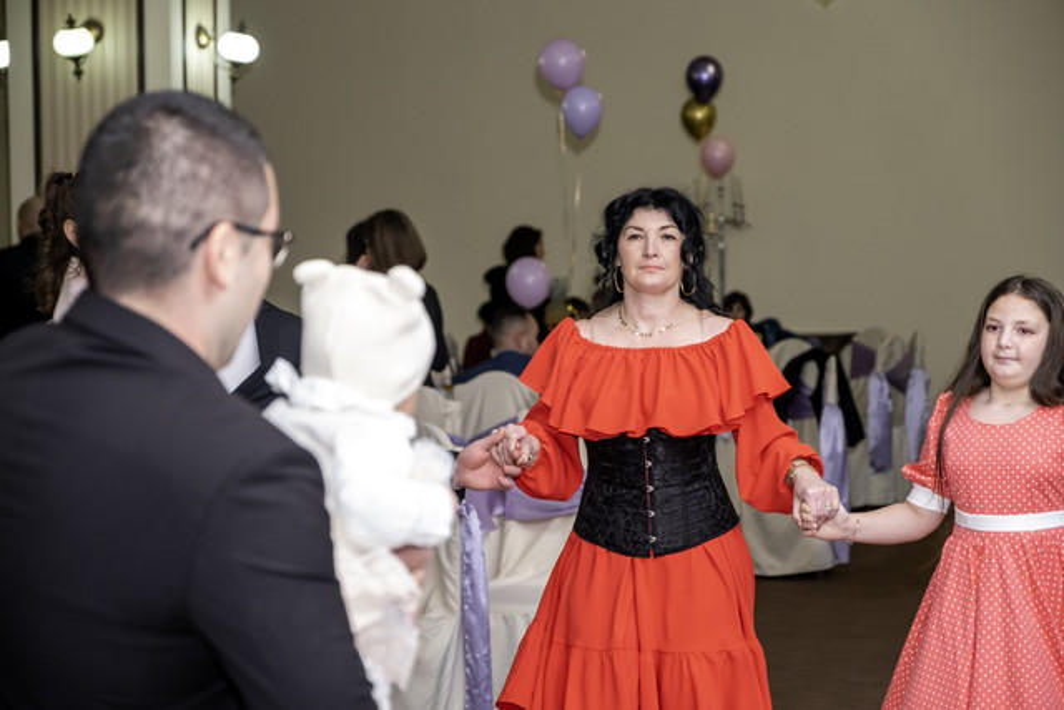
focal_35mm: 83
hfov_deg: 24.5
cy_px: 355
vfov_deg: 16.5
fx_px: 2454
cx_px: 532
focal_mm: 55
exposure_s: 1/160
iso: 1600
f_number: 2.8
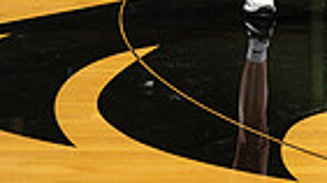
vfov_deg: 9.8
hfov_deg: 20.2
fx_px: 901
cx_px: 281
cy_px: -303
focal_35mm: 104
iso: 800
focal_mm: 31
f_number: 5.6
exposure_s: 1/250
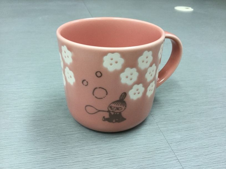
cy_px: 84
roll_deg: -4.1
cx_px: 113
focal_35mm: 31
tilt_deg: -31.4
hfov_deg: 58.4
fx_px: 202
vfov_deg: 45.4
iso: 100
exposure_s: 1/30
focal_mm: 3.3
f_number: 2.4
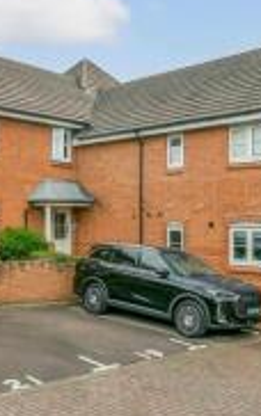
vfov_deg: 49.2
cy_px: 216
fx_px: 455
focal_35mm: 40
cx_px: 126
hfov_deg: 32.0
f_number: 11
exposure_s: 1/125
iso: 250
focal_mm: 10
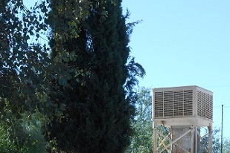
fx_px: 722
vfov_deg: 12.0
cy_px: 154
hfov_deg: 18.1
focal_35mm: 113
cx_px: 144
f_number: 5.2
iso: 80
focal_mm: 10
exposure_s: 1/250
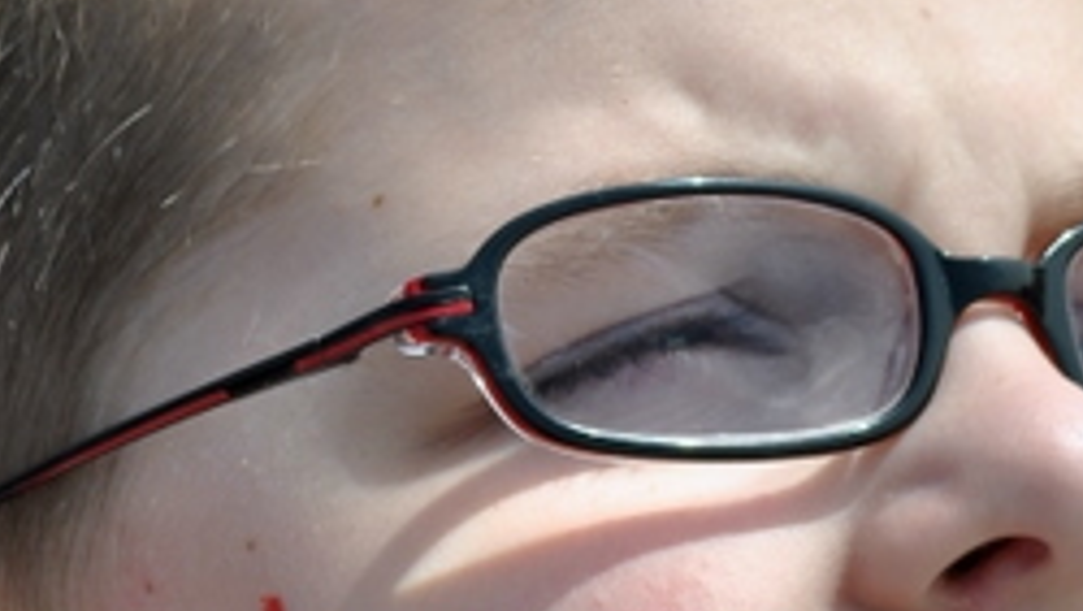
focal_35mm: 277
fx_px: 7950
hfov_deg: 7.8
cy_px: 429
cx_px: 580
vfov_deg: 4.4
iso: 100
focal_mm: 55
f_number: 9
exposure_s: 1/320
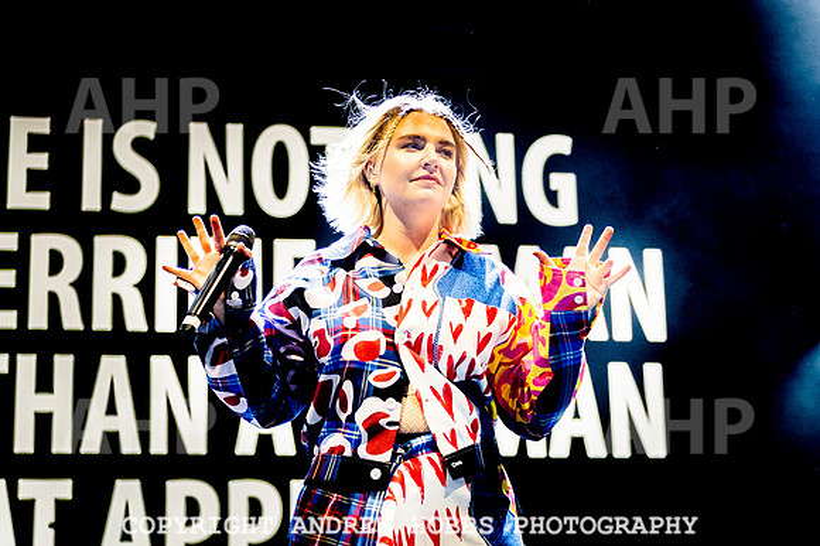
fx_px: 1795
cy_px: 279
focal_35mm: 79
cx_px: 419
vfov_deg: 17.3
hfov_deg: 25.7
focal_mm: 45
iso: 2000
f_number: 2.8
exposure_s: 1/800
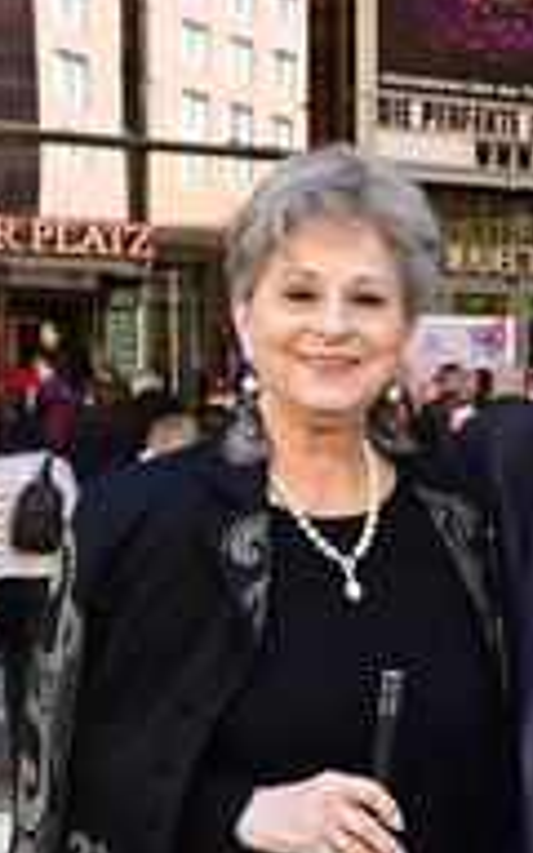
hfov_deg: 15.9
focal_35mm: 80
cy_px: 644
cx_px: 544
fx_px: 1864
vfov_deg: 25.5
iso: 800
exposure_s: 1/200
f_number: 7.1
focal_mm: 33.5
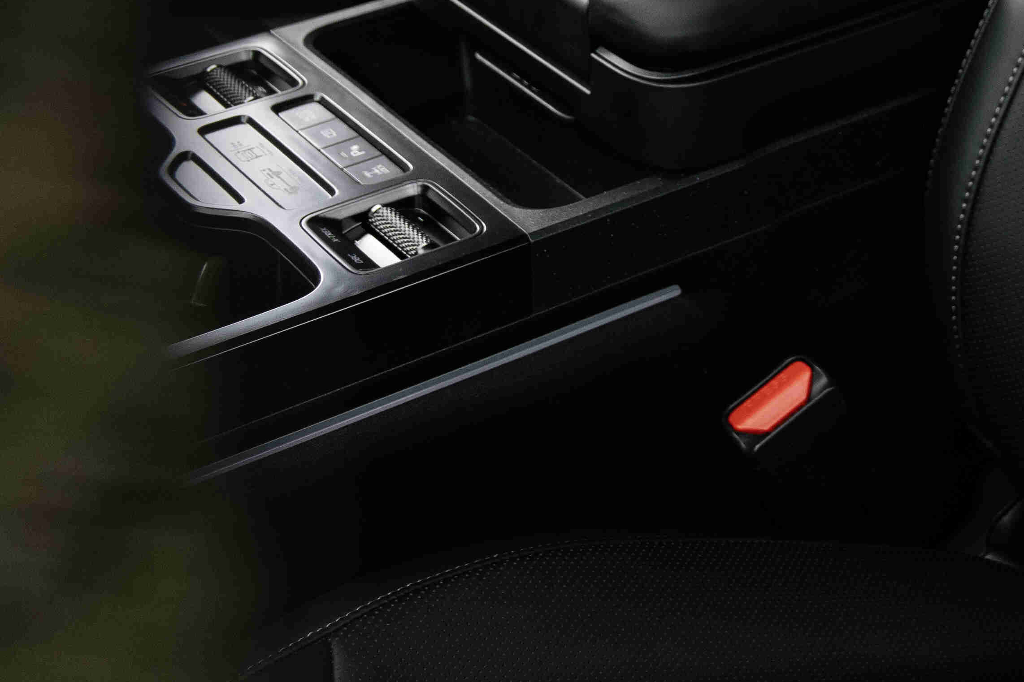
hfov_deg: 21.7
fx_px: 2531
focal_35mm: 89
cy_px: -130
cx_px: 1123
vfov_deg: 14.9
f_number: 3.5
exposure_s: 1/400
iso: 800
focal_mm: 29
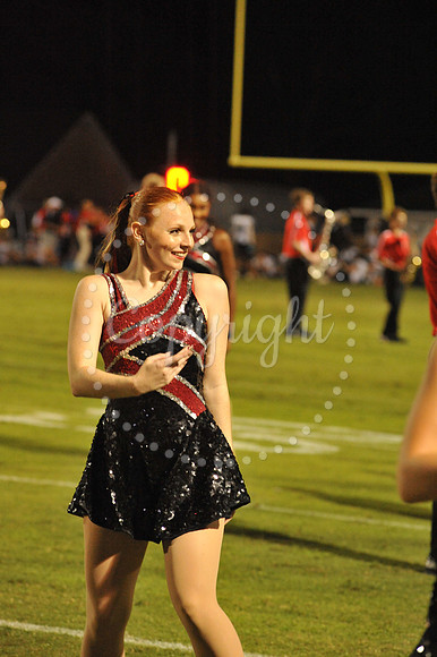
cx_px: 218
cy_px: 328
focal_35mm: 155
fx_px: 2825
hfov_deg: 8.8
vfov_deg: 13.3
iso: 6400
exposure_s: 1/200
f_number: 5.6
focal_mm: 155
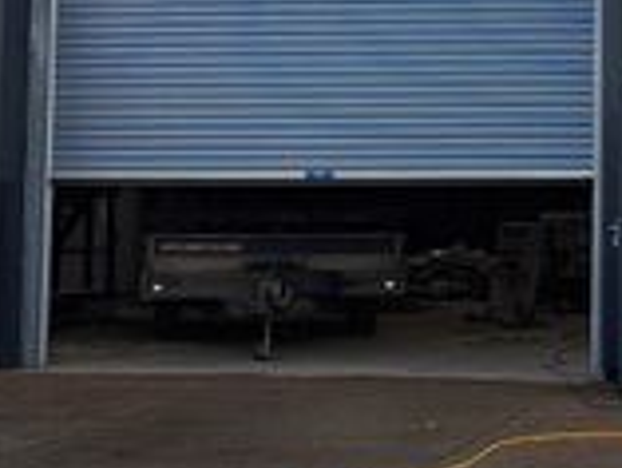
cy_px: 79
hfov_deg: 29.5
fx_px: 1097
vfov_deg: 23.6
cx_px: 630
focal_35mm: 61
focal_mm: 5.23
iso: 50
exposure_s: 1/695
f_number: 1.8
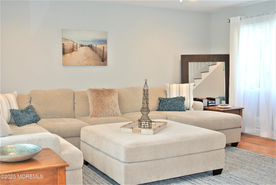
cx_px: 138
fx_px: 338
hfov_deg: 44.5
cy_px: 92
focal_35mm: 44
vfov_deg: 30.6
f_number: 4.2
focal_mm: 16.3
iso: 360
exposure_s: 1/60
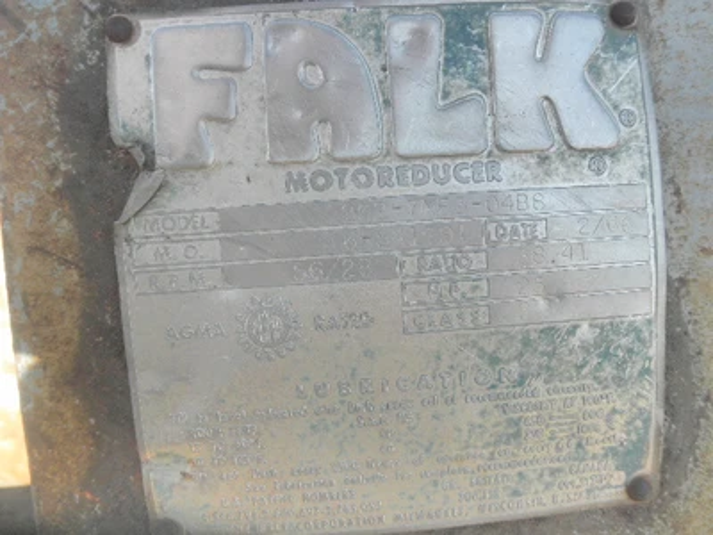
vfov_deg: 49.7
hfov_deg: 63.4
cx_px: 356
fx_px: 577
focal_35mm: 28
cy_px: 268
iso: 64
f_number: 3
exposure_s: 1/200
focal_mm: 5
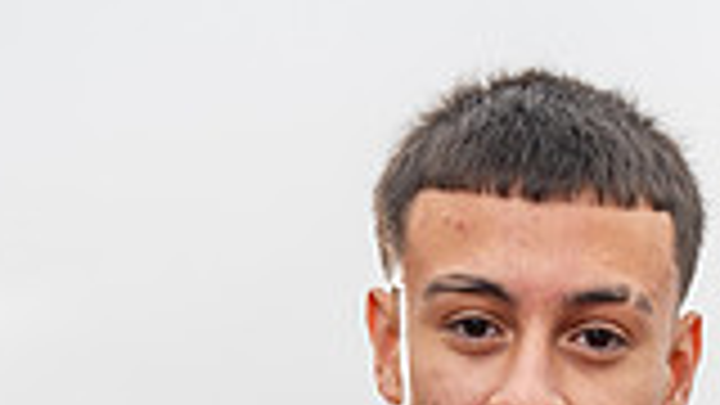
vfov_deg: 8.6
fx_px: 2425
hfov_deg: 16.8
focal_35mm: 127
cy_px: 1008
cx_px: 500
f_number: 5.6
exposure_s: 1/200
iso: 250
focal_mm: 43
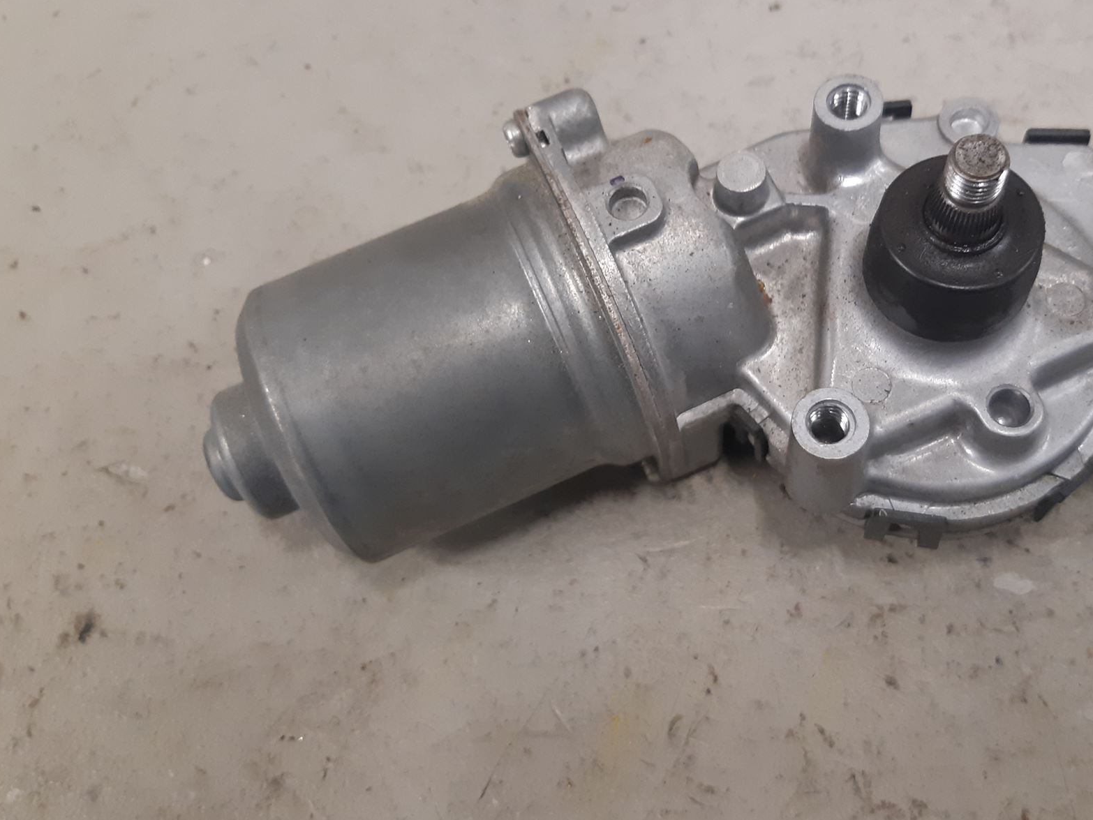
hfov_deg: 53.6
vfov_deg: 41.7
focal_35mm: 34
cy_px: 366
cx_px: 652
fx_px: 1074
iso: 200
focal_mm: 3.93
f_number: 1.7
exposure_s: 1/50
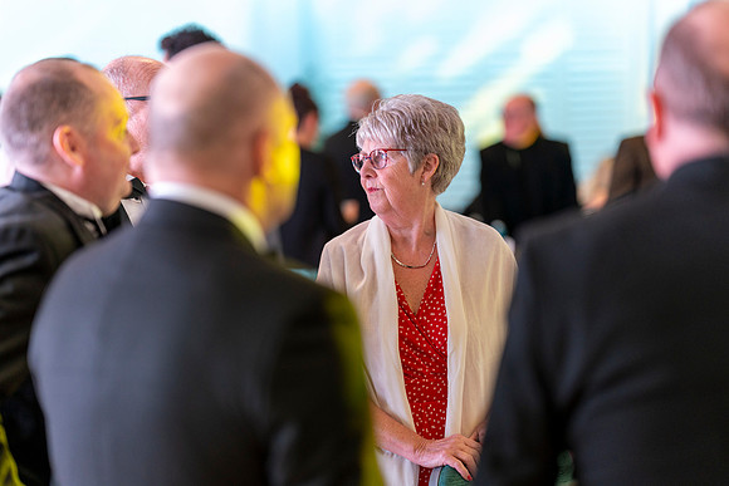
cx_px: 364
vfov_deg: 16.1
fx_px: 1722
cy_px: 243
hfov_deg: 23.9
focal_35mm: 85
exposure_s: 1/160
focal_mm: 85
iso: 1250
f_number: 1.6
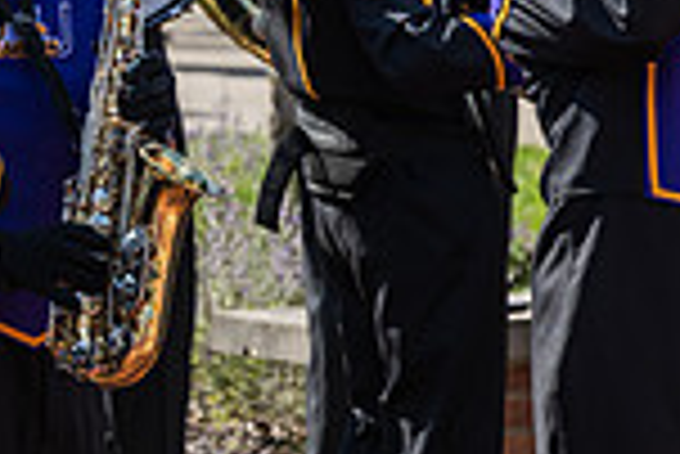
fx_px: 7411
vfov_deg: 3.5
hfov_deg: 5.2
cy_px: -137
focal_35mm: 392
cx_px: 1157
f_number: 3.5
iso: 64
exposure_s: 1/400
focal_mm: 102
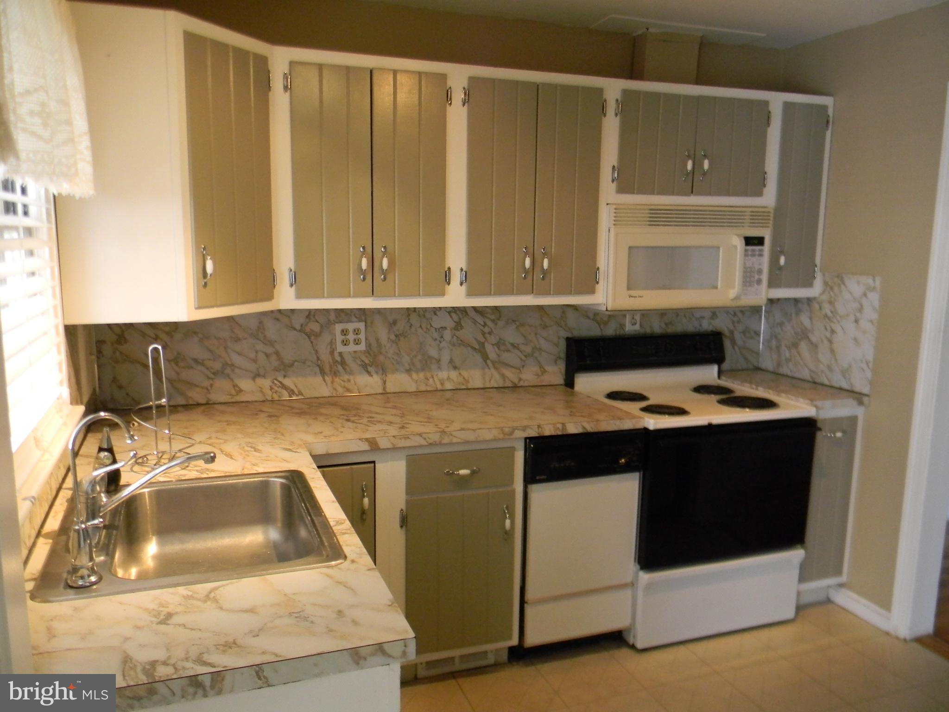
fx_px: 768
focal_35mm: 28
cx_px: 474
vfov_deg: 49.7
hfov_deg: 63.4
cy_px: 356
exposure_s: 1/30
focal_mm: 5
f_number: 3.5
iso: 379
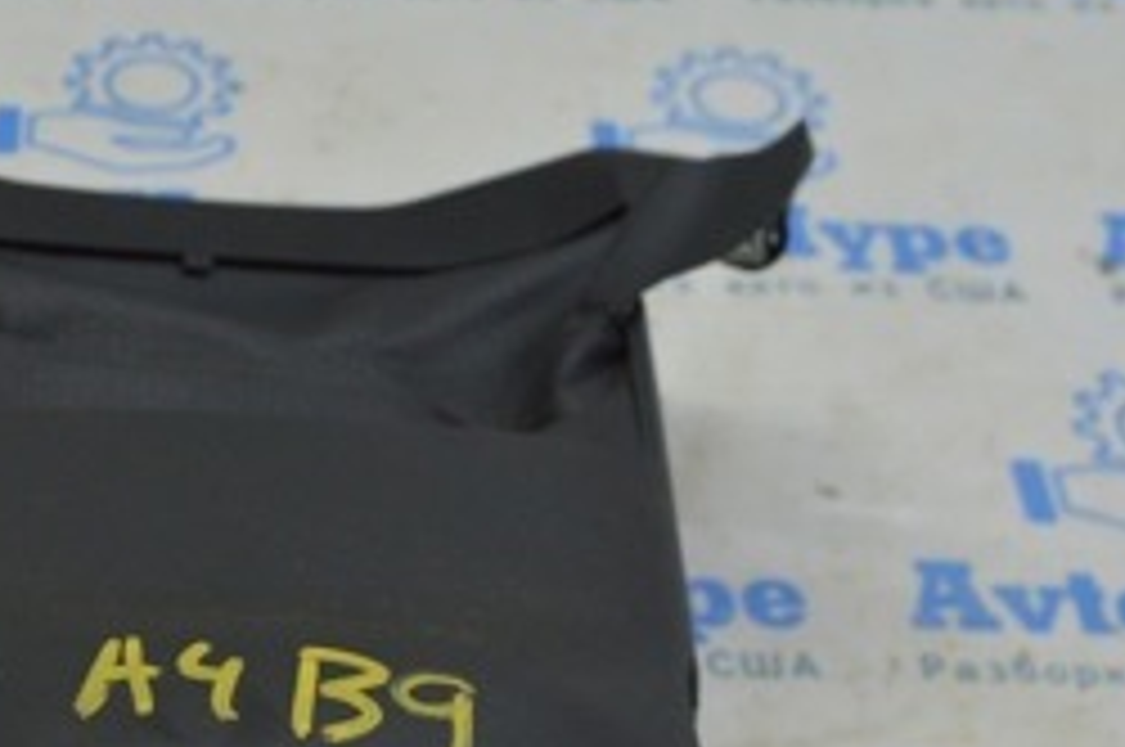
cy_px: 641
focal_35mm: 92
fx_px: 2871
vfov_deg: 14.7
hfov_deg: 21.7
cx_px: 130
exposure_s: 1/40
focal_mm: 24
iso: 400
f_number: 5.6
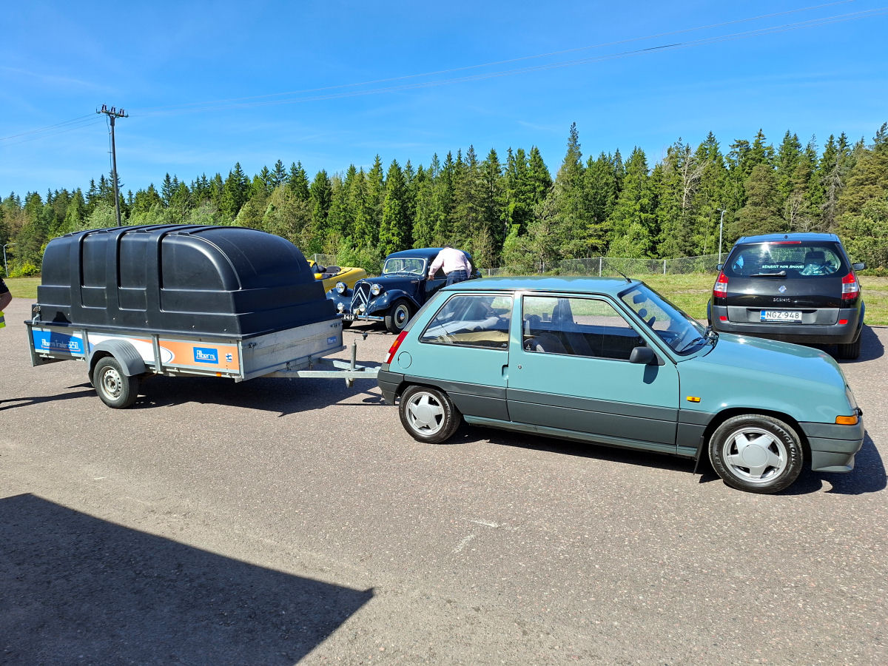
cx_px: 444
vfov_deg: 58.9
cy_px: 333
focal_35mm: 23
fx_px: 590
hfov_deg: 73.9
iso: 50
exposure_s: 1/1325
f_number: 1.8
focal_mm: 5.54
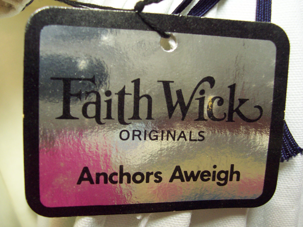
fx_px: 324
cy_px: 114
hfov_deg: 50.1
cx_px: 152
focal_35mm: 37
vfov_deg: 38.7
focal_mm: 5.6
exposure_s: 1/30
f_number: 2.8
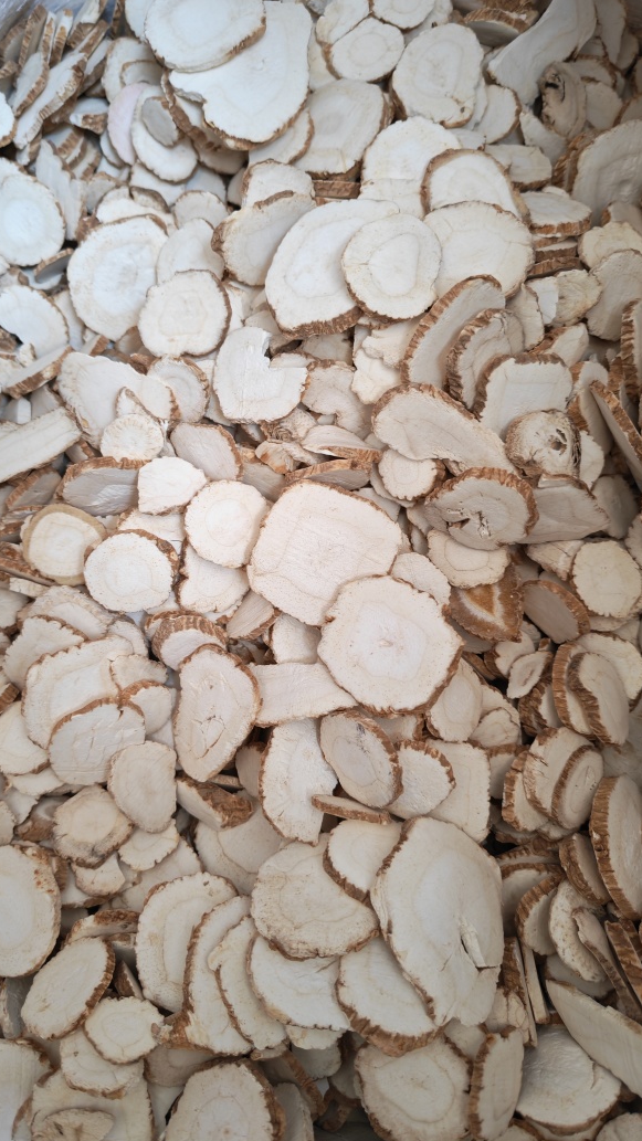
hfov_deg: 42.9
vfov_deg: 69.9
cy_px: 572
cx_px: 311
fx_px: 817
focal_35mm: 27
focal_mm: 6.67
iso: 640
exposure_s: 1/50
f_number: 1.95
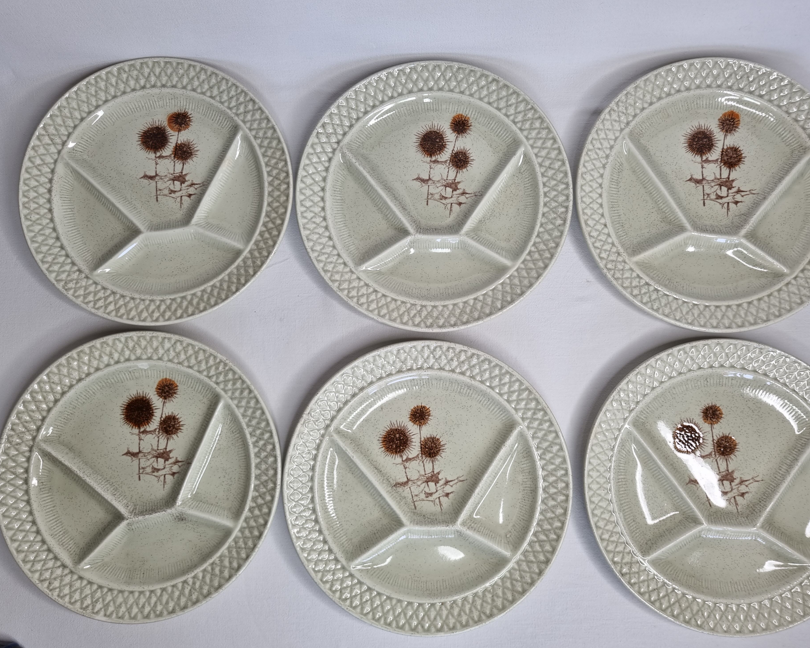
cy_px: 331
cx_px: 427
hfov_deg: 62.2
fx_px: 671
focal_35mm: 28
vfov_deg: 51.5
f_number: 1.8
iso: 50
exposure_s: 1/153
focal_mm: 5.4
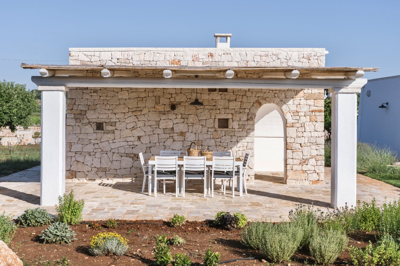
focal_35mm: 53
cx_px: 200
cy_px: 133
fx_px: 589
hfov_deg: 37.5
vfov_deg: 25.5
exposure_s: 1/400
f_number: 16
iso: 500
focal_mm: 53
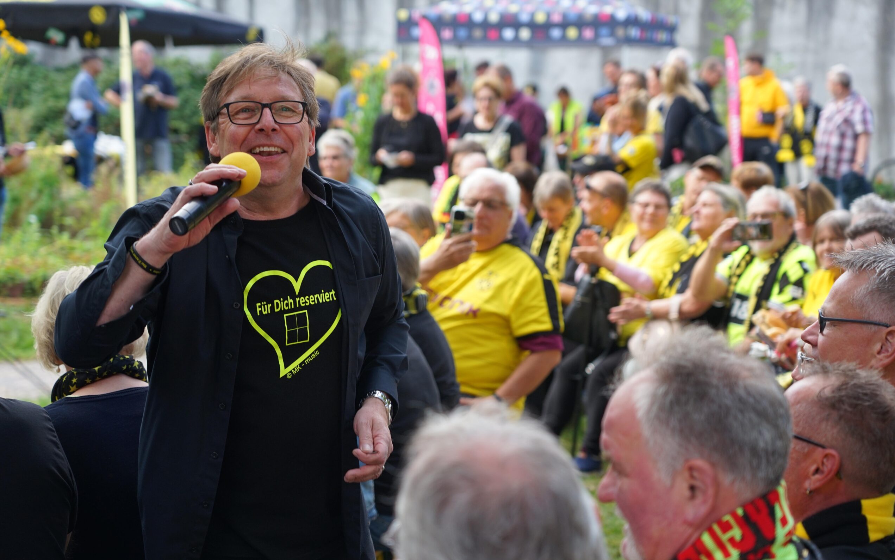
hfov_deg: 27.1
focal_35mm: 76
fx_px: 1854
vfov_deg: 17.2
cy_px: 301
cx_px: 445
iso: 320
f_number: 4
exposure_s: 1/160
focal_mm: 74
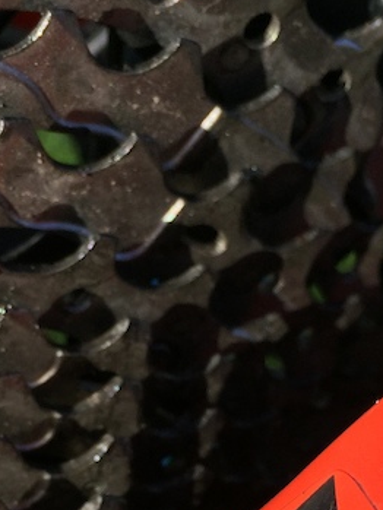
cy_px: 460
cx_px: 180
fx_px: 1253
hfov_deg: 17.4
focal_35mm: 85
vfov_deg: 22.4
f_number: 2.2
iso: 32
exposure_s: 1/1522
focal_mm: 4.15
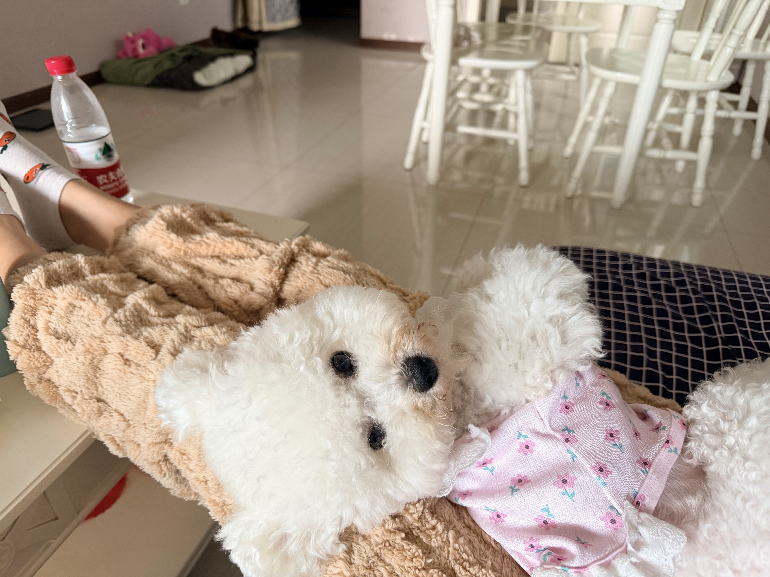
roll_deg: -1.5
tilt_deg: -34.1
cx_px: 385
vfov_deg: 56.8
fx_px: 534
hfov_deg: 71.6
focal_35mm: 24
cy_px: 288
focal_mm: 6.76
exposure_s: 1/50
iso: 250
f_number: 1.78
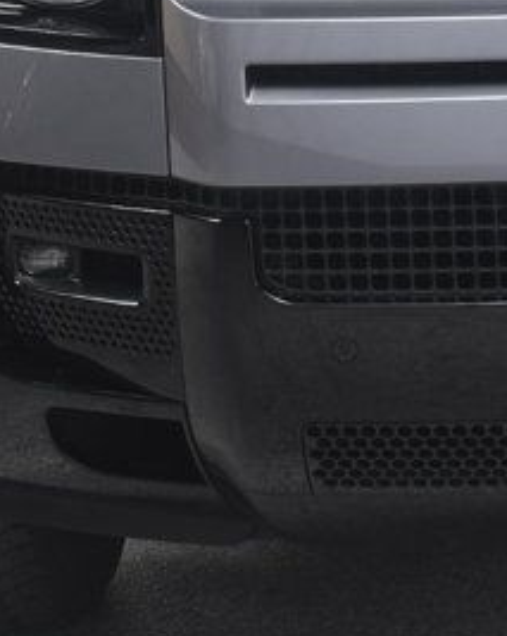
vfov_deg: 13.2
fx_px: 2706
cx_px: 605
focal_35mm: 144
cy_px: -26
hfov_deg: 10.5
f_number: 8
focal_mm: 27
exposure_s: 1/160
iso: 100
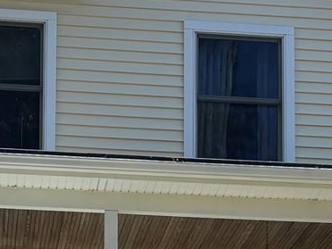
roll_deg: -0.3
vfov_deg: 9.8
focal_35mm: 143
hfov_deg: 13.8
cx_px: 166
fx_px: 1372
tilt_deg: +7.2
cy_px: 460
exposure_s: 1/1178
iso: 50
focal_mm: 5.96
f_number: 1.6
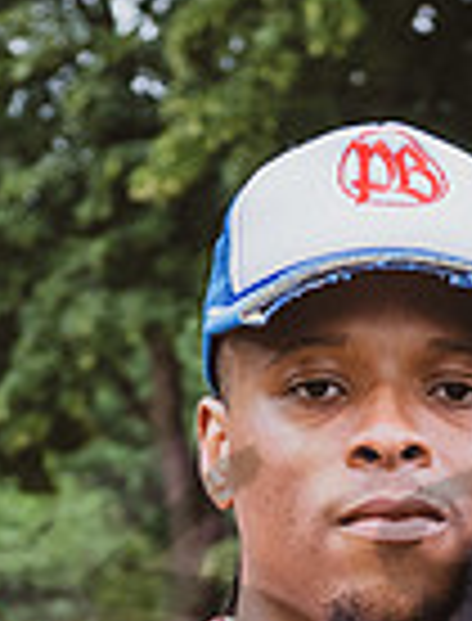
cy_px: 905
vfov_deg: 8.6
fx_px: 4035
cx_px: 374
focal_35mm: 224
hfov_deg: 6.7
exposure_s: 1/500
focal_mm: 42
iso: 1000
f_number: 4
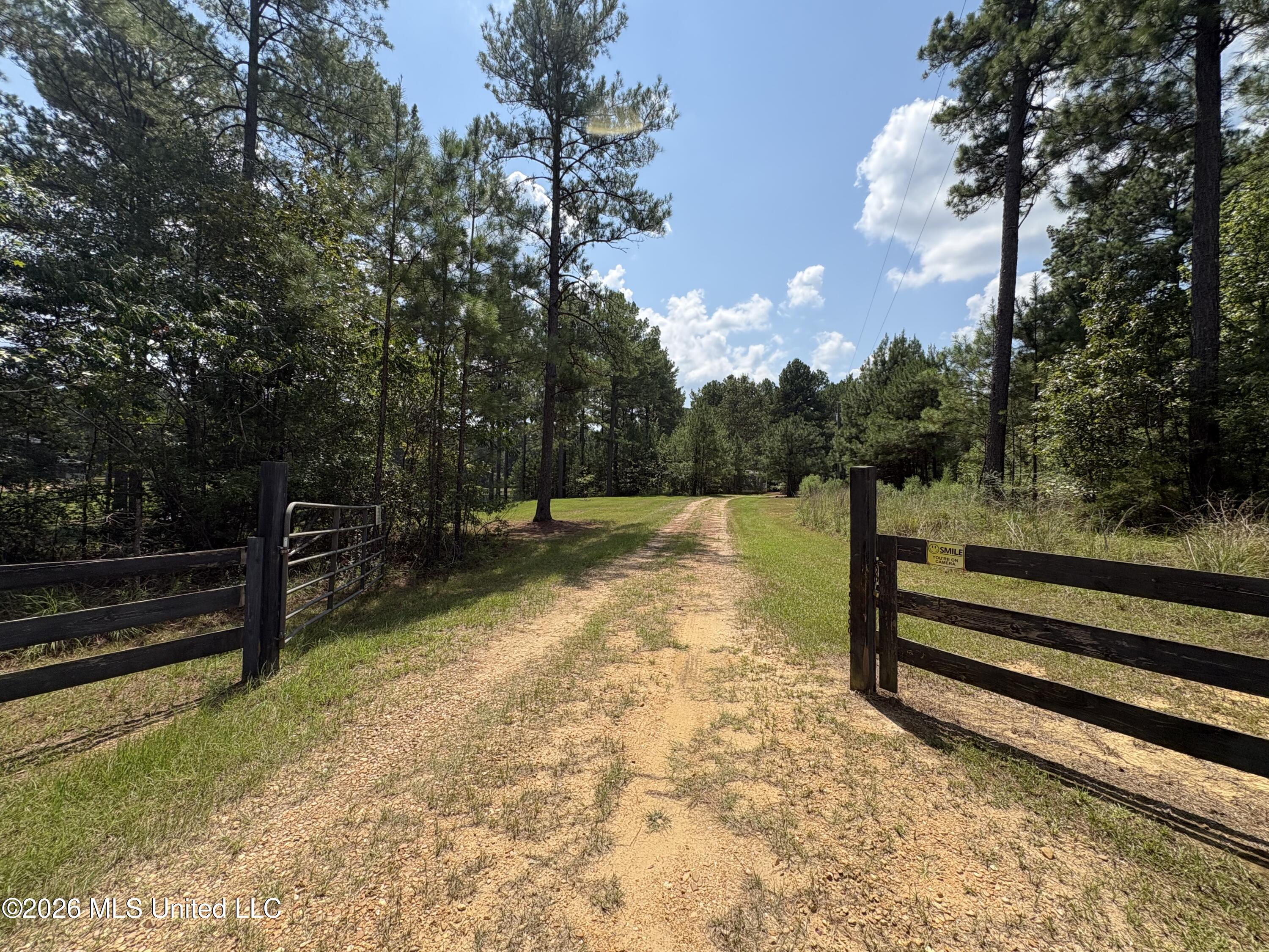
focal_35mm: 14
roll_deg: -2.2
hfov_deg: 102.1
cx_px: 634
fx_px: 513
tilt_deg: +1.9
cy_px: 476
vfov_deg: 85.7
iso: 50
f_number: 2.2
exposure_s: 1/1927
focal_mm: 2.22
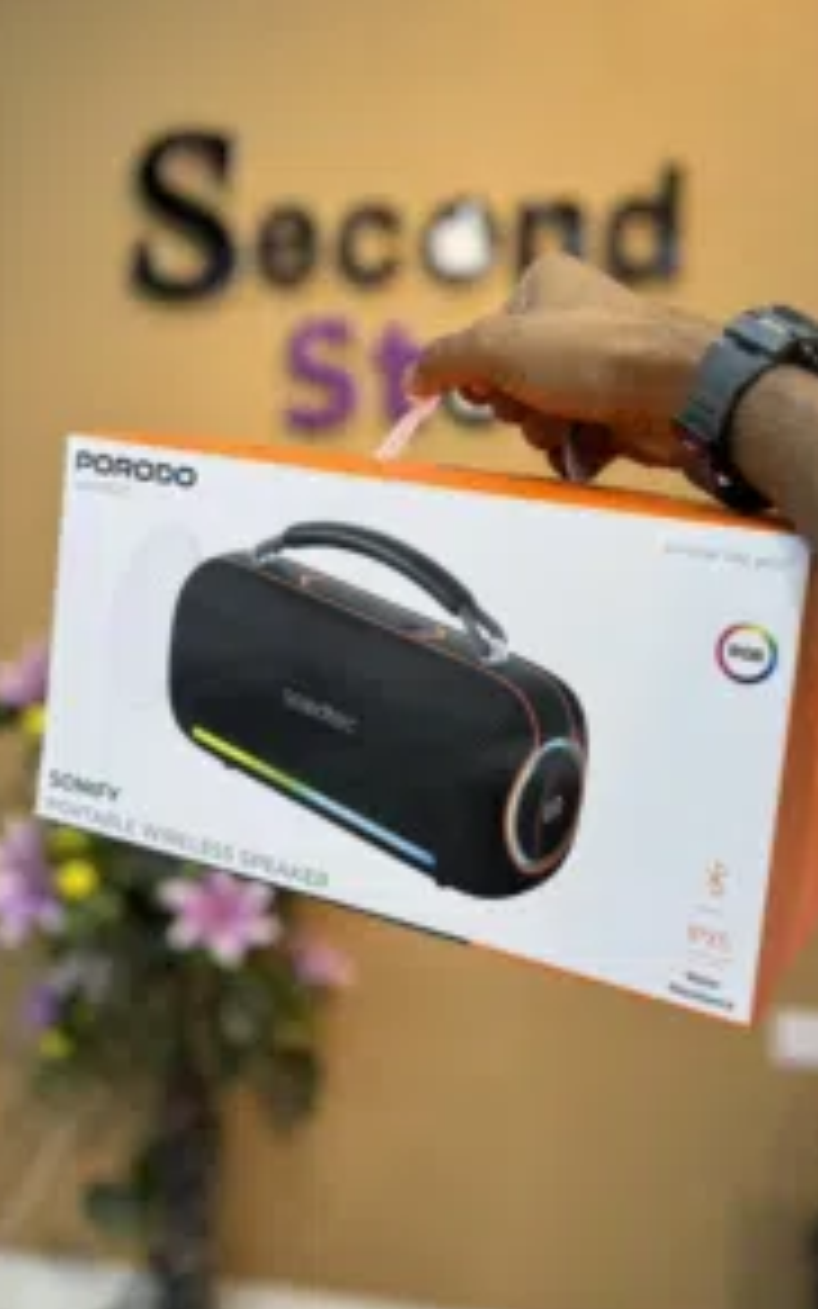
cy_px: 553
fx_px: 1248
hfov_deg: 36.1
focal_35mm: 35
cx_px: 499
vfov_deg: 55.1
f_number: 1.78
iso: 64
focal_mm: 6.76
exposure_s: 1/212
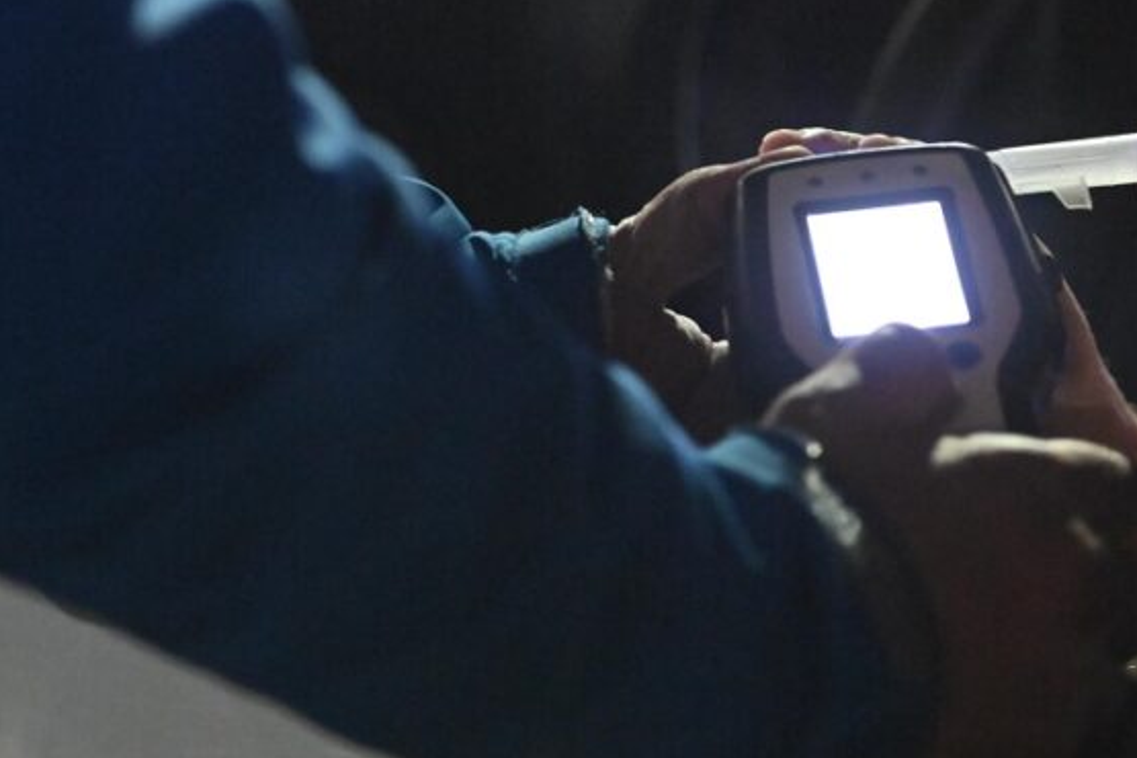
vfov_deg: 6.6
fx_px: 6537
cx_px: 578
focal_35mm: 207
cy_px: 299
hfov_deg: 9.9
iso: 10000
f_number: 2.8
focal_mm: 110
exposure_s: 1/60
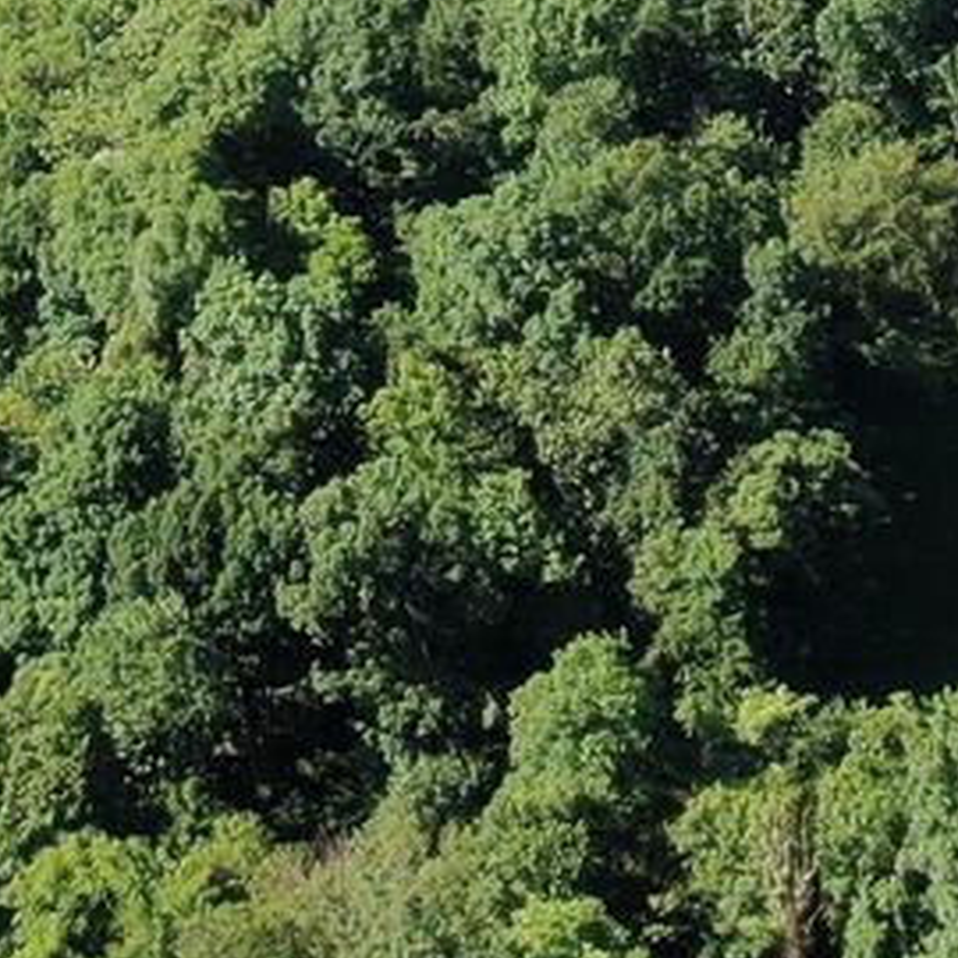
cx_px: 749
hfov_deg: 15.3
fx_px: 3538
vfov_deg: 14.5
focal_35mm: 113
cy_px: -440
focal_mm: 4.39
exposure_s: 1/640
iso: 100
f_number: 2.8
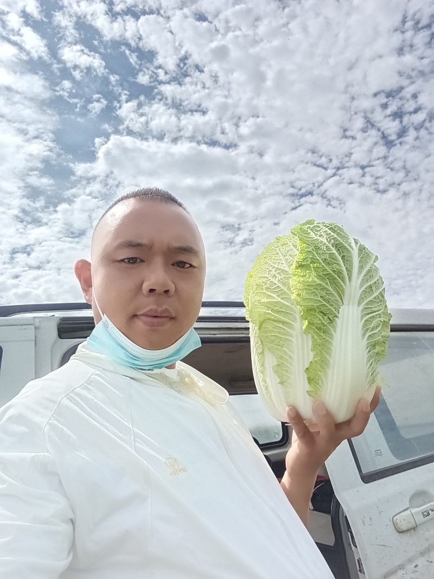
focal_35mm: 24
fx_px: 401
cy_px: 290
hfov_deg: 56.8
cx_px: 217
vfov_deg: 71.6
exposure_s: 1/701
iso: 100
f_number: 2
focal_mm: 2.54
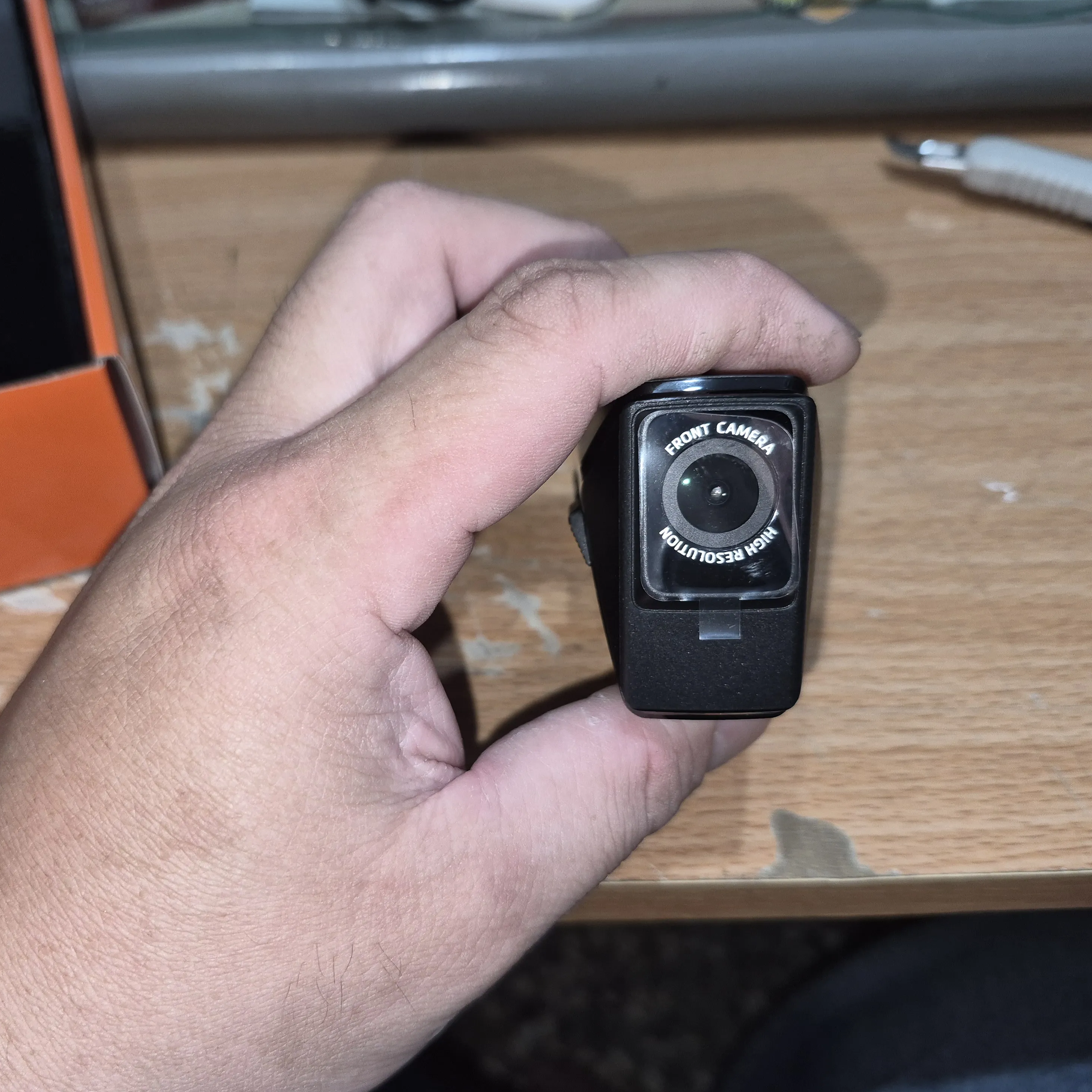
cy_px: 543
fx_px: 999
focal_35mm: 28
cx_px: 468
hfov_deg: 57.1
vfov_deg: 57.3
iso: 125
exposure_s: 1/60
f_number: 1.8
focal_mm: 5.4
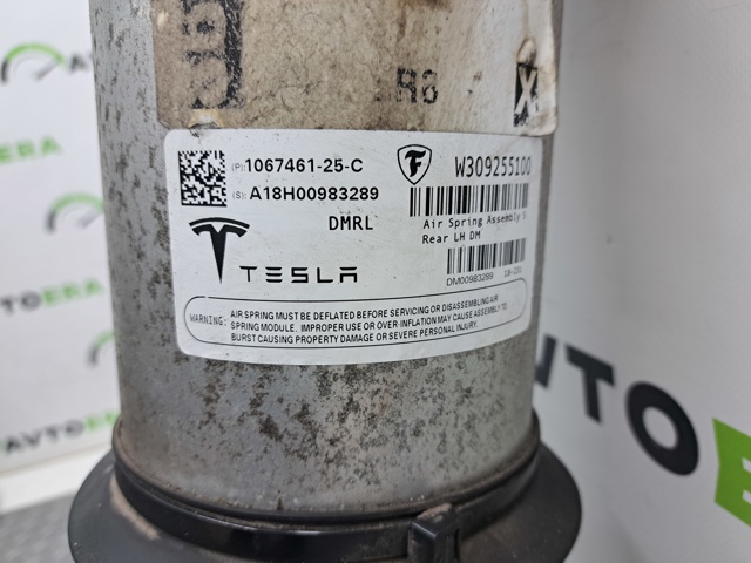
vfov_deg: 56.8
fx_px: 521
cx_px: 376
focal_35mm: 24
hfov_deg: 71.6
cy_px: 282
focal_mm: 5.23
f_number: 1.8
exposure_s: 1/60
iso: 100
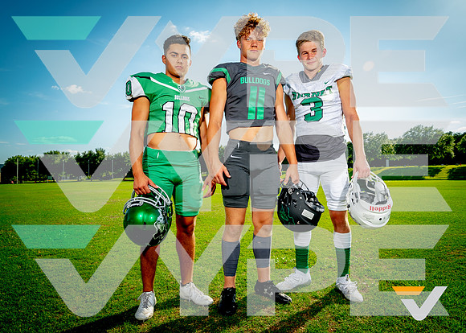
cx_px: 233
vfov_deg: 53.2
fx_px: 332
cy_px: 166
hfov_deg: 70.1
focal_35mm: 25
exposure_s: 1/125
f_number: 9
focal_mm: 24
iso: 100
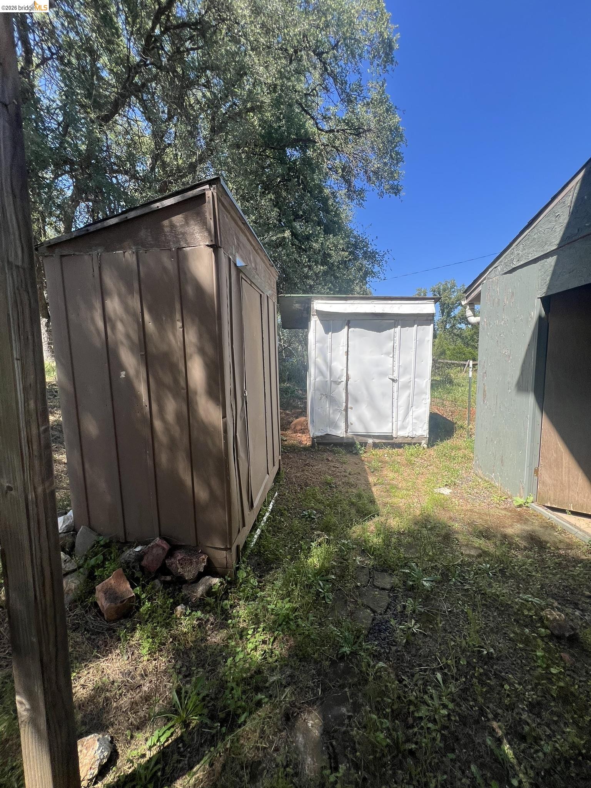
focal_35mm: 13
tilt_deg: -4.9
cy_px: 394
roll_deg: +1.9
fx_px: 296
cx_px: 296
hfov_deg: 89.9
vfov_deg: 106.2
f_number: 1.8
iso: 32
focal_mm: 1.57
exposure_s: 1/469
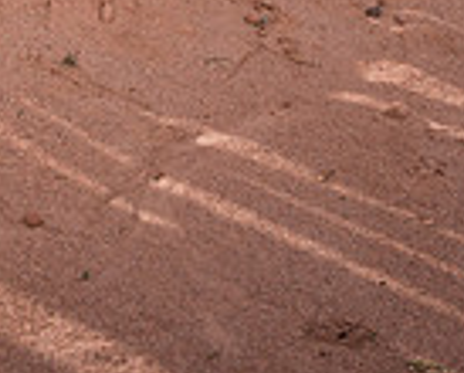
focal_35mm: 106
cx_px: -302
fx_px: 1458
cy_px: -322
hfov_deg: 16.0
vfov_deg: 13.0
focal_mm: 24
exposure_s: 1/500
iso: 80
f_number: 5
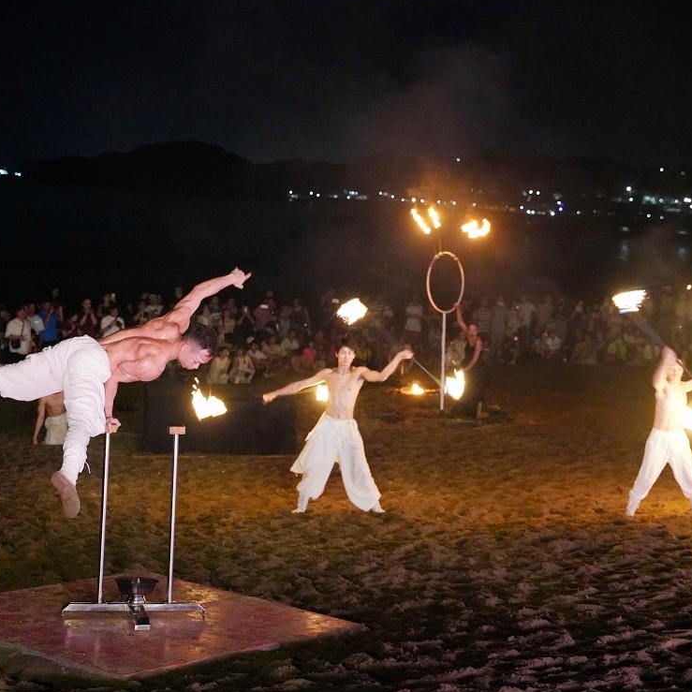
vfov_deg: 25.0
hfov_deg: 25.0
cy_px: 321
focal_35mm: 69
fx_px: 1561
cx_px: 353
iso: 12800
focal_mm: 50
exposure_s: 1/60
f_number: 4
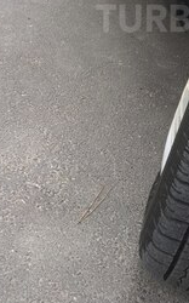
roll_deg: -20.0
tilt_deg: -18.0
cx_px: 189
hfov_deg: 20.6
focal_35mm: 61
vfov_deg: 31.6
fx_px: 503
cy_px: 18
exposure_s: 1/112
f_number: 2.2
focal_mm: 4.15
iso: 32
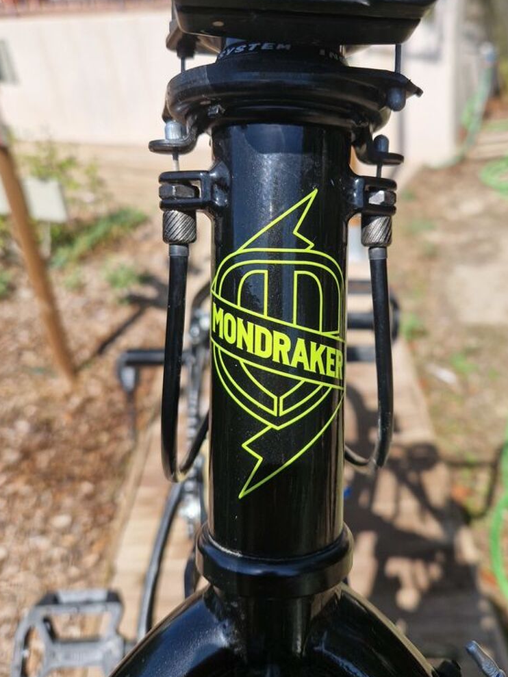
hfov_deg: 45.1
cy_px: 306
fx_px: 606
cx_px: 316
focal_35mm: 31
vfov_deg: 58.2
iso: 50
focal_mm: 5.4
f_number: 1.8
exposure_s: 1/1488
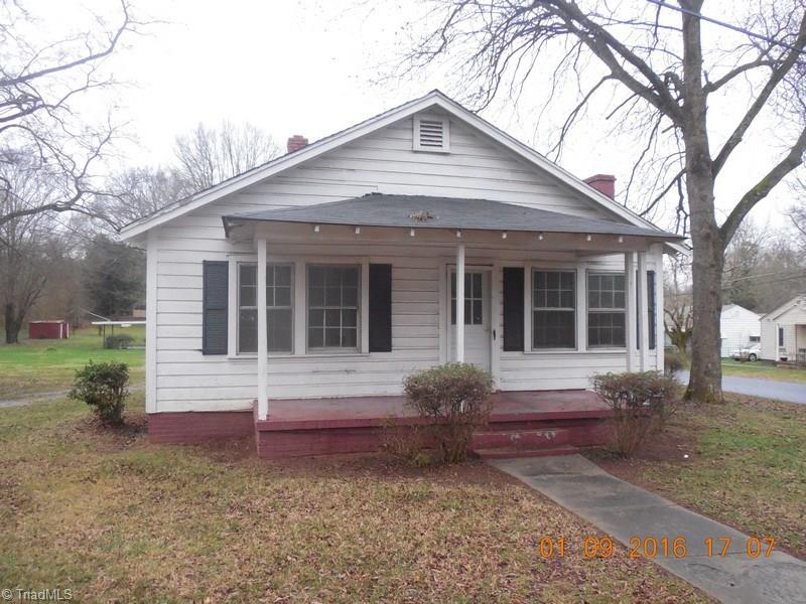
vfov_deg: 49.7
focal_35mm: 28
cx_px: 403
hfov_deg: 63.4
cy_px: 302
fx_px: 652
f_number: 3.5
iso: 800
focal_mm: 5
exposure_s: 1/160
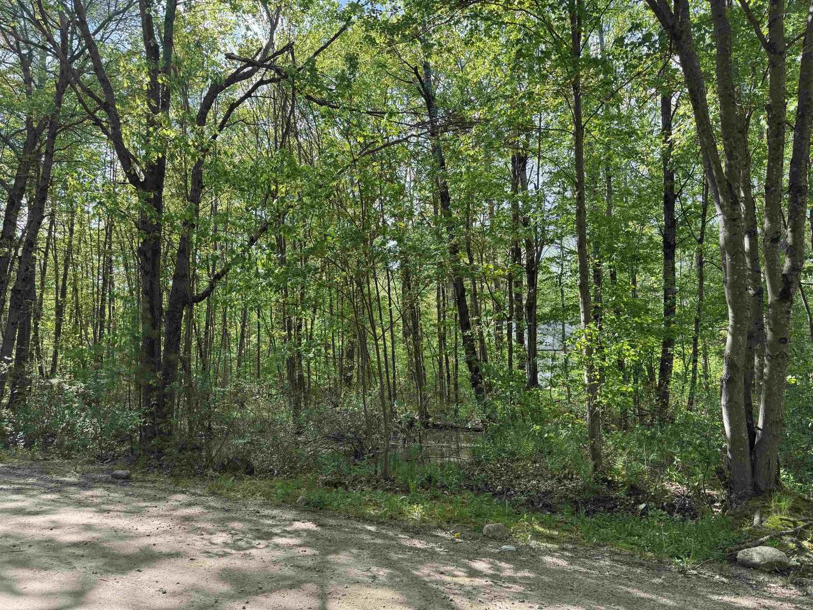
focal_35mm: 24
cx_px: 406
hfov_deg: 71.6
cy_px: 305
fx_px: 564
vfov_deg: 56.8
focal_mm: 6.76
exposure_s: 1/700
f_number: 1.78
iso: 80
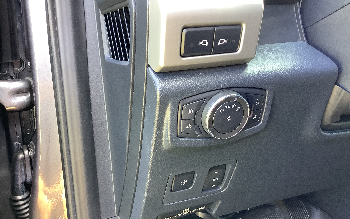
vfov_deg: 38.3
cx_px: 174
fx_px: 315
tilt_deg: -14.5
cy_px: 118
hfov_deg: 58.1
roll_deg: +2.9
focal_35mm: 33
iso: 160
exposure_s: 1/60
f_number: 2.4
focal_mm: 3.3
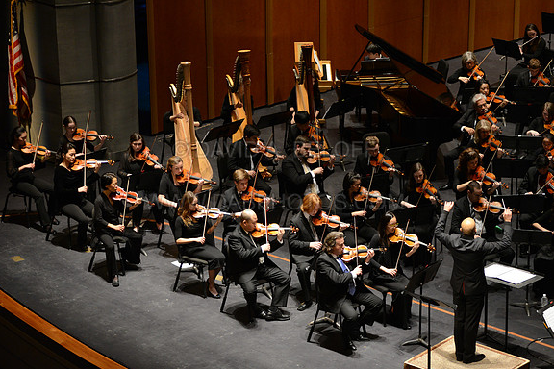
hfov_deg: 16.3
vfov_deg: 10.9
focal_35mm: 126
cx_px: 276
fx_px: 1939
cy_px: 185
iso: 3200
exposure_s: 1/250
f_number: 2.8
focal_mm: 125
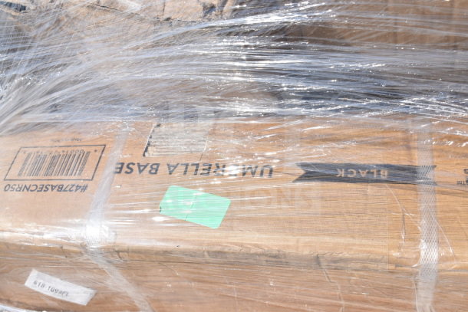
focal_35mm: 45
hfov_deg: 43.6
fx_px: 585
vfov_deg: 29.9
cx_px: 234
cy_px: 156
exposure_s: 1/500
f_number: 9
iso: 200
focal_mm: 30
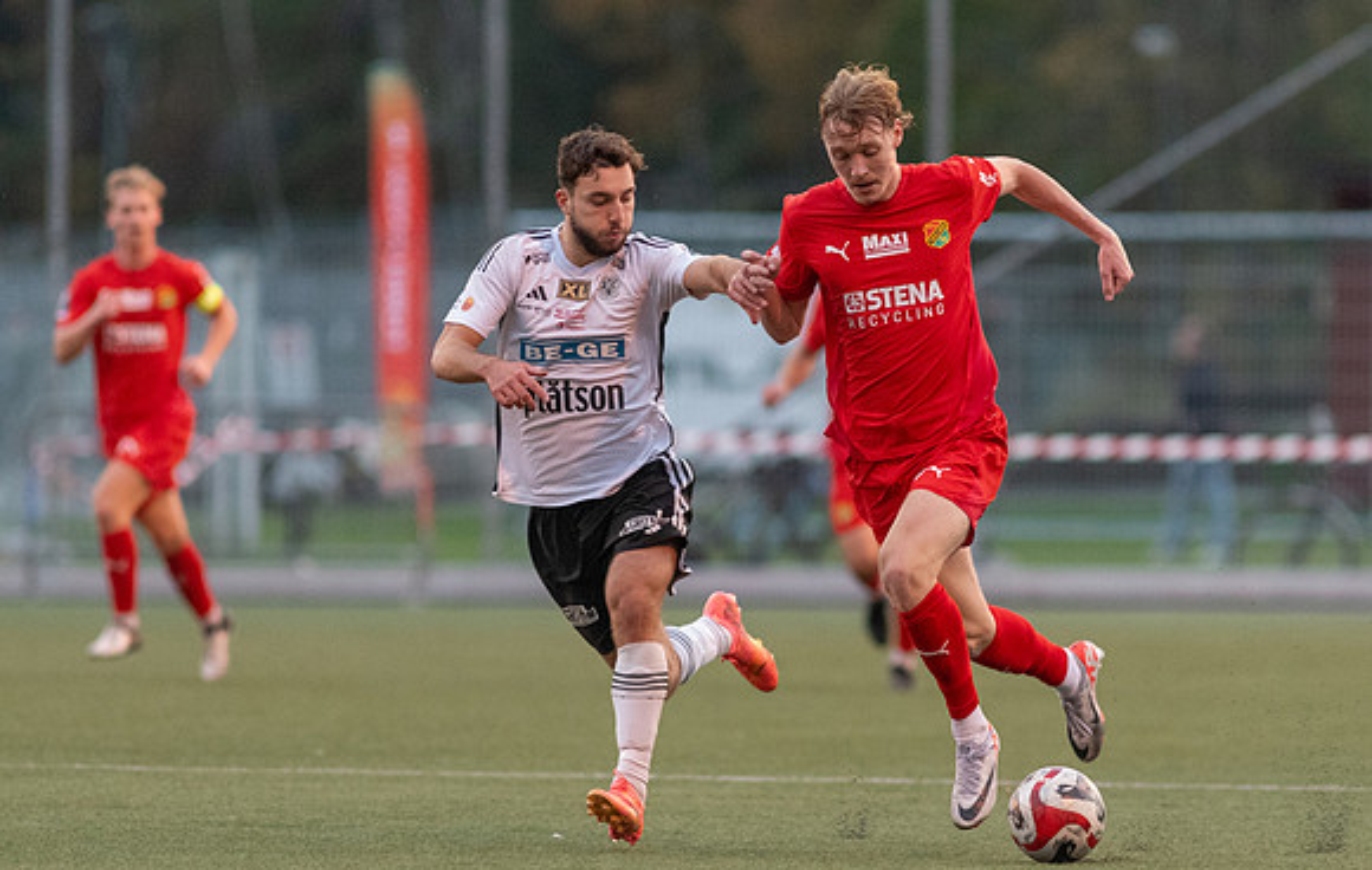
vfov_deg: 2.4
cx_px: 831
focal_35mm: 553
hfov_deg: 3.8
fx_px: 20777
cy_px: 553
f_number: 3.2
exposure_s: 1/1000
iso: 5000
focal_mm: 300
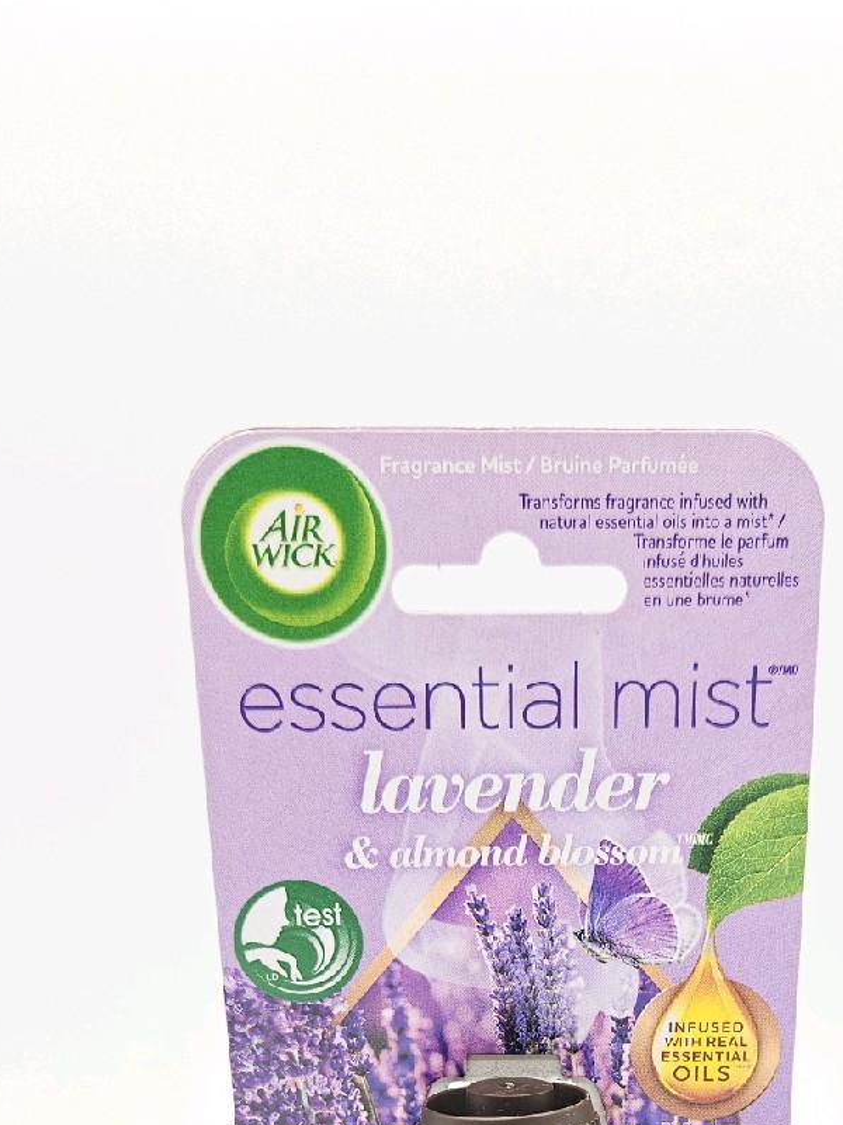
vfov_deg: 37.3
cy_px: 1097
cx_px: 552
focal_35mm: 46
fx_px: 1494
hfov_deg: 31.3
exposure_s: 1/152
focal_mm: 5.4
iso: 25
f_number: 1.8
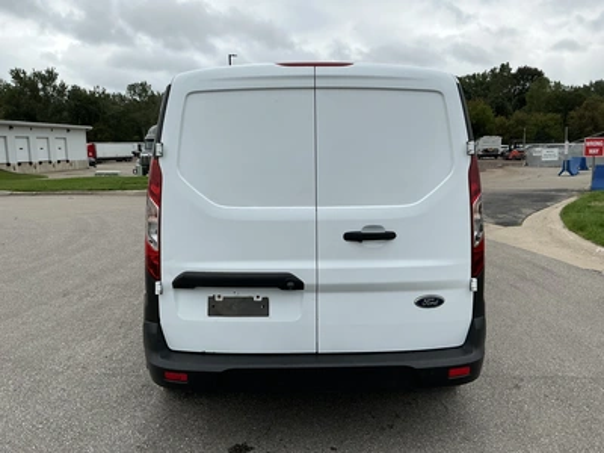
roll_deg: +1.0
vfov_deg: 49.7
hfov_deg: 63.4
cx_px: 302
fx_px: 489
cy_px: 226
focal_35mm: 28
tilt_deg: -5.3
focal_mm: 3
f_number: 1.8
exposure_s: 1/978
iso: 25
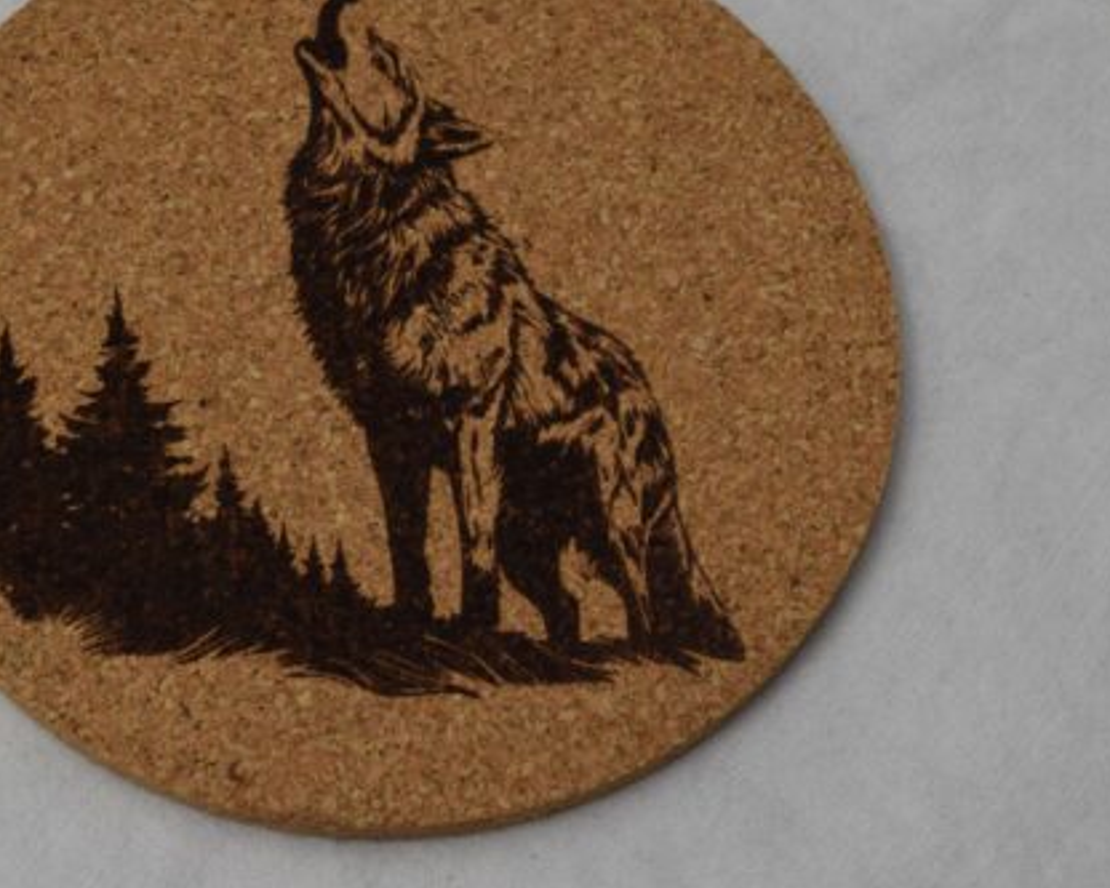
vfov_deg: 13.8
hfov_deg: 17.2
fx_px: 3670
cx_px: 368
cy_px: 357
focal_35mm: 112
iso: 400
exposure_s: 1/2
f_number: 20
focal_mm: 55
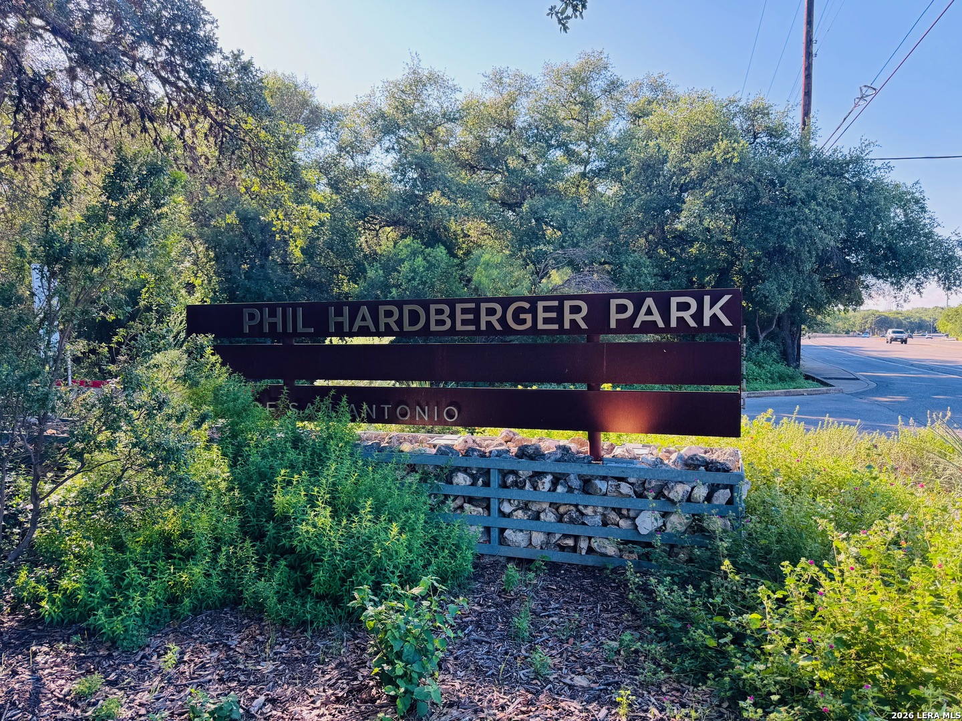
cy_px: 360
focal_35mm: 24
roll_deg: -0.5
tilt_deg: -2.4
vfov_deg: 56.8
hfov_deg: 71.6
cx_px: 481
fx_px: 667
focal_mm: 6.76
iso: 80
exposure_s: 1/323
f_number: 1.78
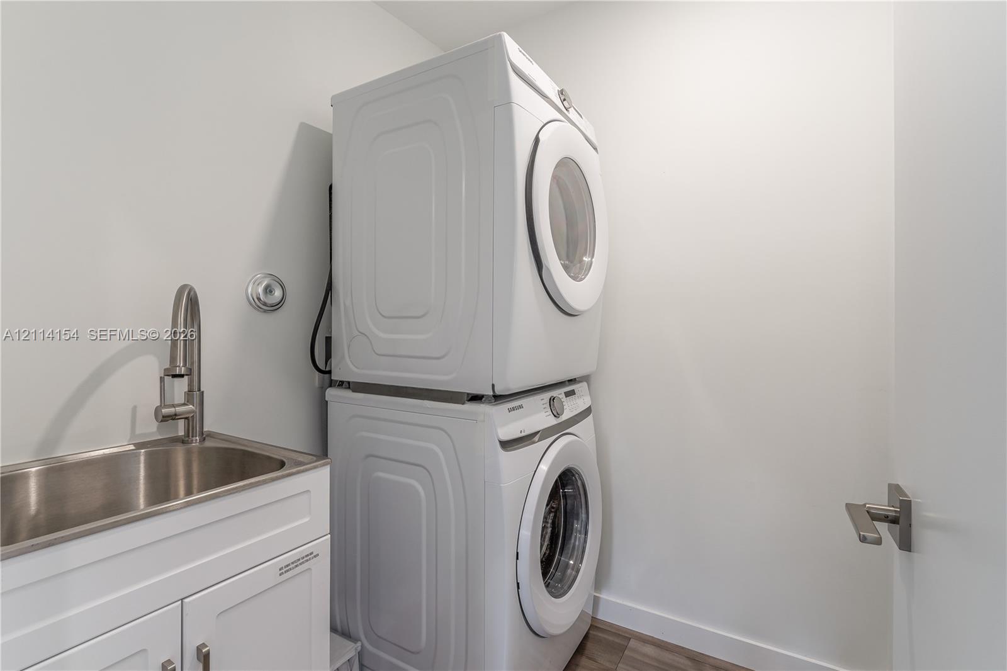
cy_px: 336
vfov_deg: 73.7
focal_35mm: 16
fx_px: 447
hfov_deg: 96.7
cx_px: 504
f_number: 9
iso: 100
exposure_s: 1/8
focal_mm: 16
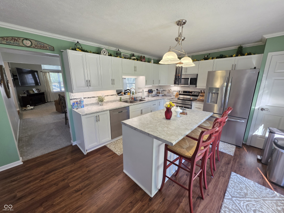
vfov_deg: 89.9
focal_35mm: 13
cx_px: 142
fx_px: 107
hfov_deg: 106.2
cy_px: 106
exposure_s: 1/120
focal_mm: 2.2
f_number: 1.9
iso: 125
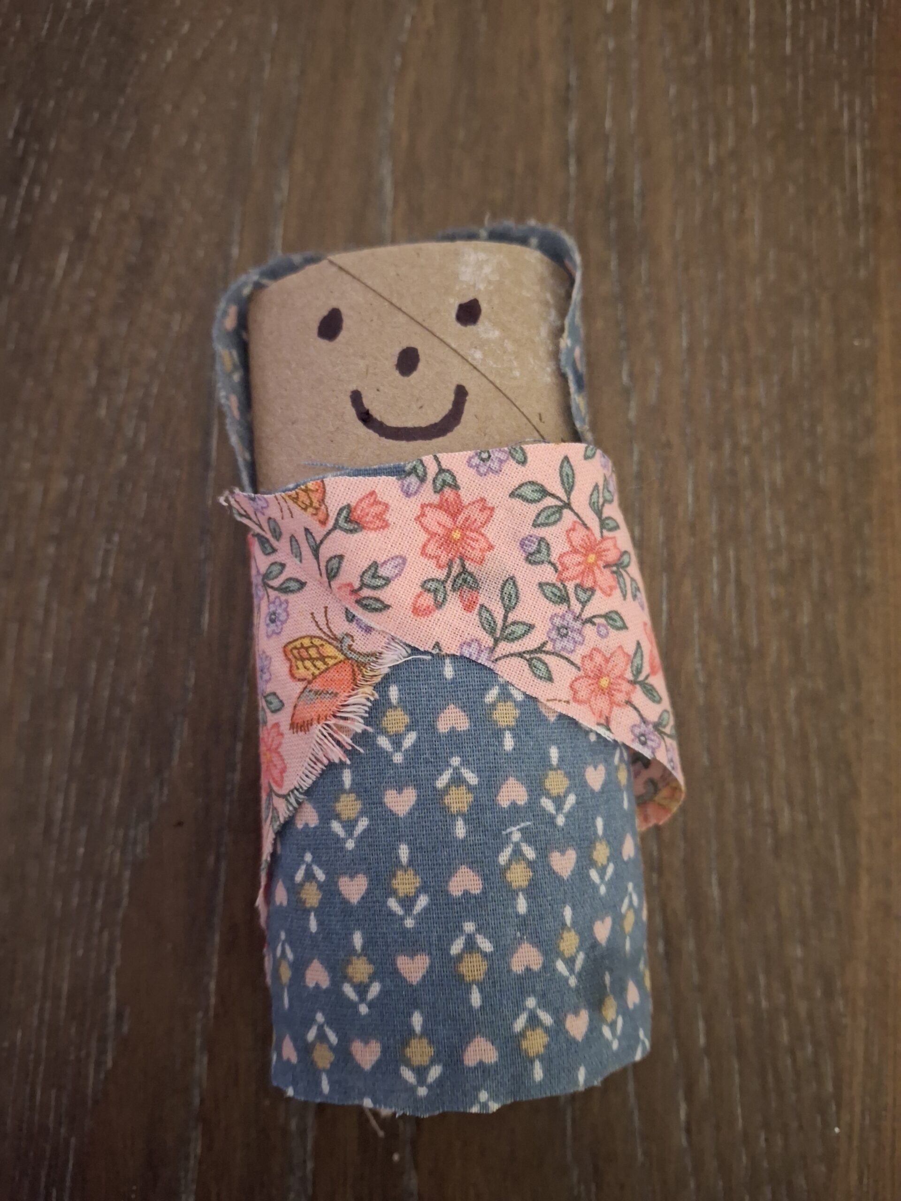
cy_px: 600
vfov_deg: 69.4
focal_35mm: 25
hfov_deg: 54.9
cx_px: 450
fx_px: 868
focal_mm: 4.69
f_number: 1.8
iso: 1250
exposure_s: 1/20
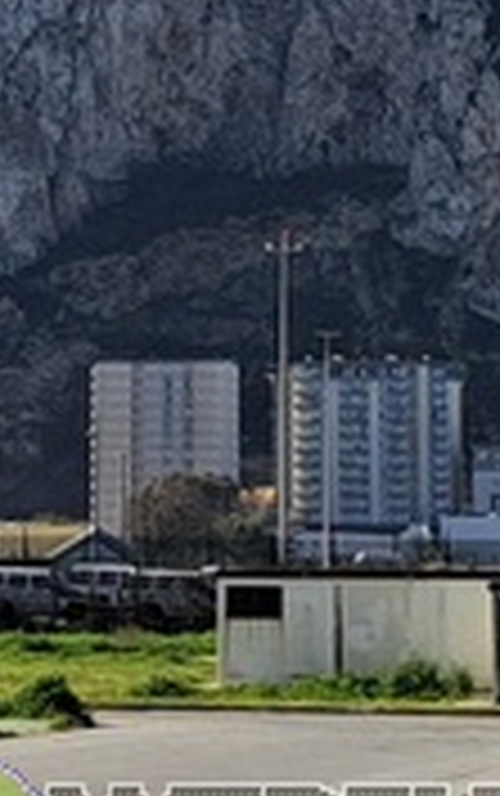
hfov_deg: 13.9
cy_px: -121
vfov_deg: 21.2
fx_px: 2001
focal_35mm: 92
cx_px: -81
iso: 50
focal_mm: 5.23
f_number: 1.8
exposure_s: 1/141
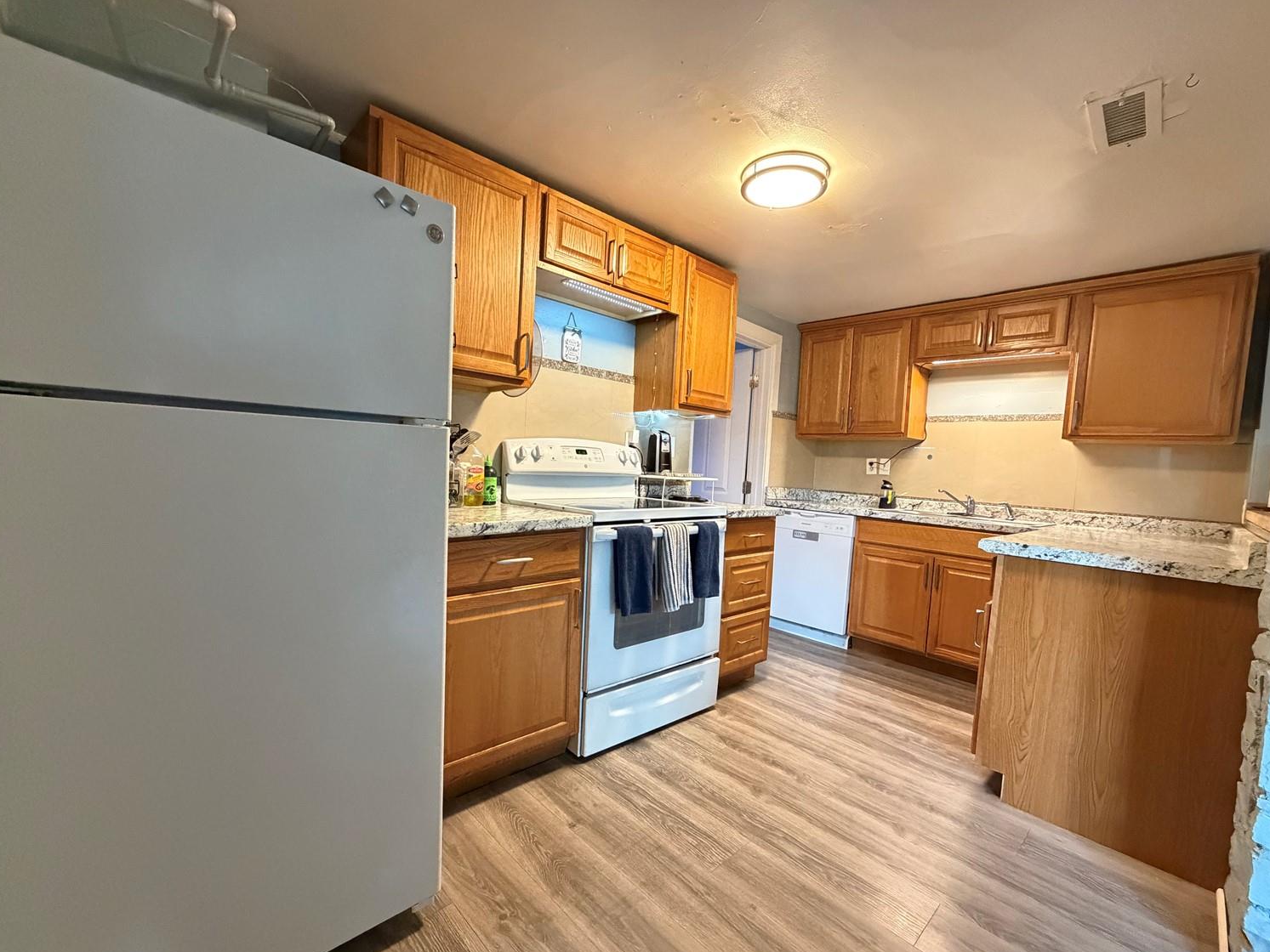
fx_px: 550
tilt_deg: -3.4
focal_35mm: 15
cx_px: 619
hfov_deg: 98.1
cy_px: 495
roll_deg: -3.3
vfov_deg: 81.7
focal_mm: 2.22
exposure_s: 1/60
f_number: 2.2
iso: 800
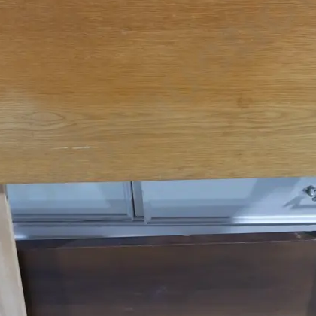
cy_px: 81
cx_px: 188
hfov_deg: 25.0
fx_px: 713
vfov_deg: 24.7
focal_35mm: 69
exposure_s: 1/60
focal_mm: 16
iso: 640
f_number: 3.6
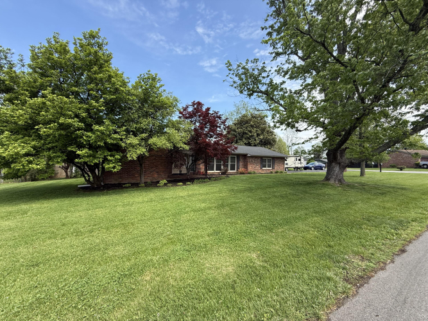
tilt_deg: +0.5
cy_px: 160
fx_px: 173
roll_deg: -1.1
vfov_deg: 85.7
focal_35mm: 14
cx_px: 214
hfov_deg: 102.1
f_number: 2.2
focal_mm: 2.22
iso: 64
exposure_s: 1/841
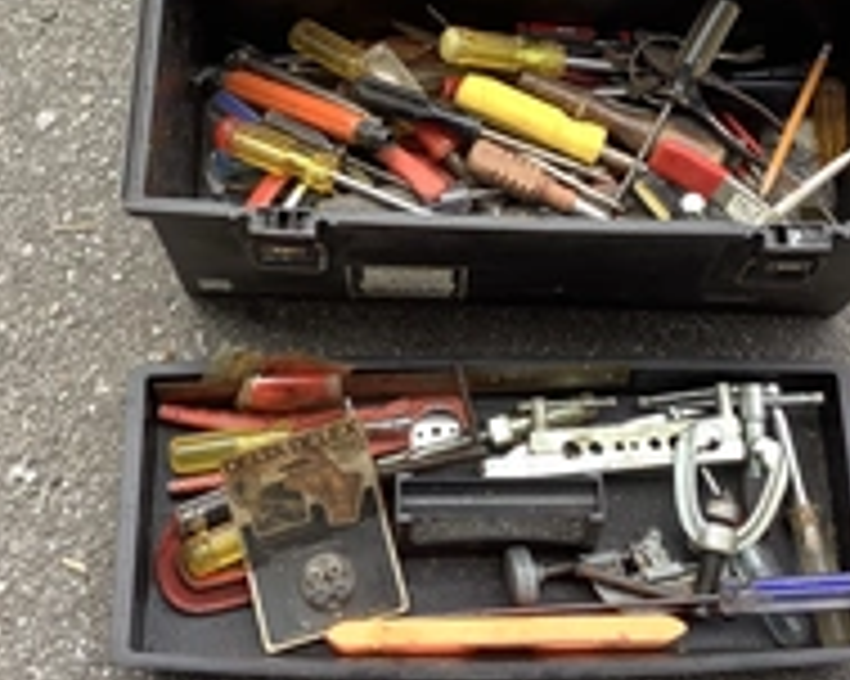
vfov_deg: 23.5
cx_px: 441
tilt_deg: -67.1
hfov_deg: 29.6
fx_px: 1609
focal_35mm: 64
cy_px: 140
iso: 25
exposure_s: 1/161
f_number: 2.4
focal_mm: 3.3
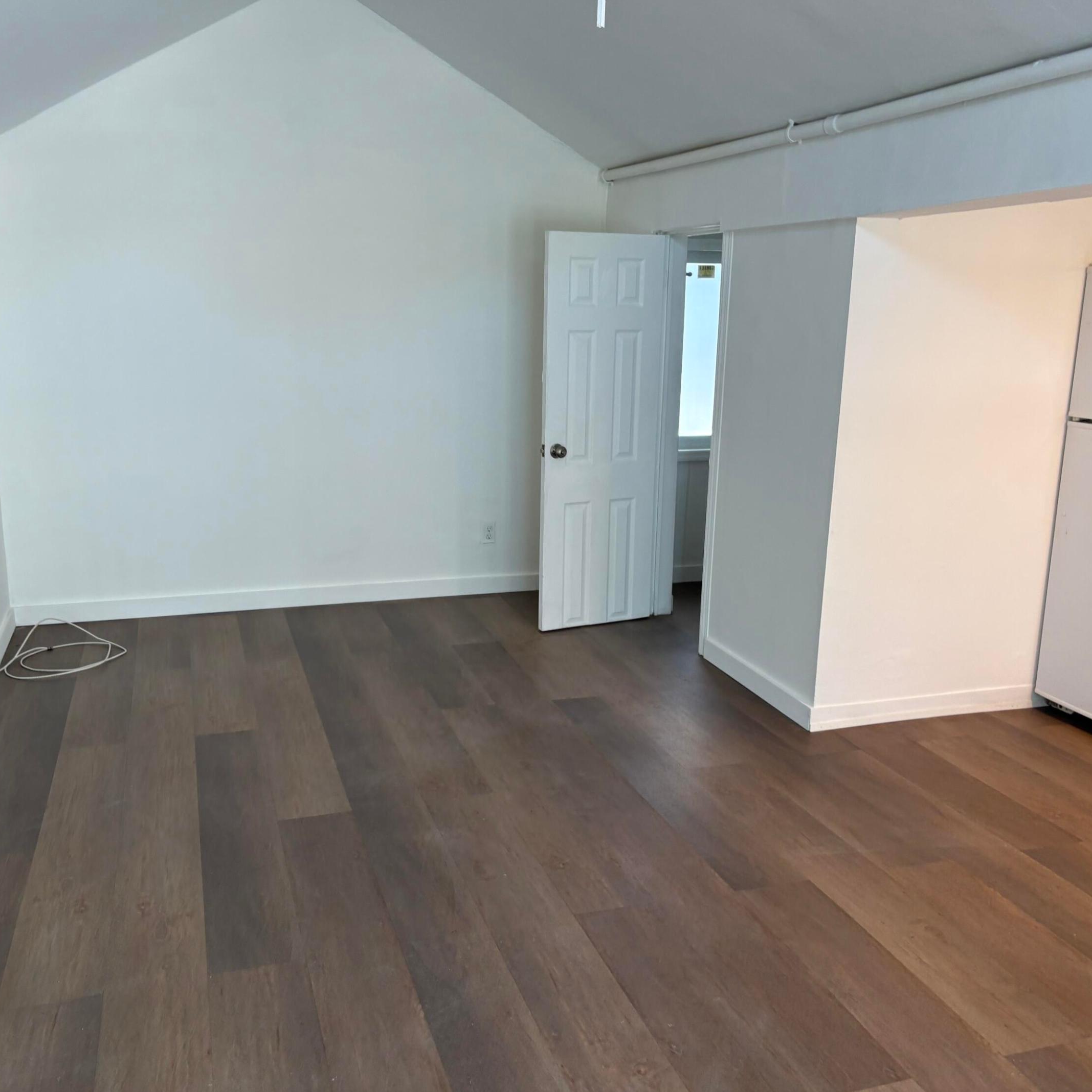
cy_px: 543
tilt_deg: -12.8
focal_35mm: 31
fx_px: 1106
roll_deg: +0.8
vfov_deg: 52.5
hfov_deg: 52.5
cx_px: 509
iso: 64
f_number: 1.6
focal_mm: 5.96
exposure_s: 1/60
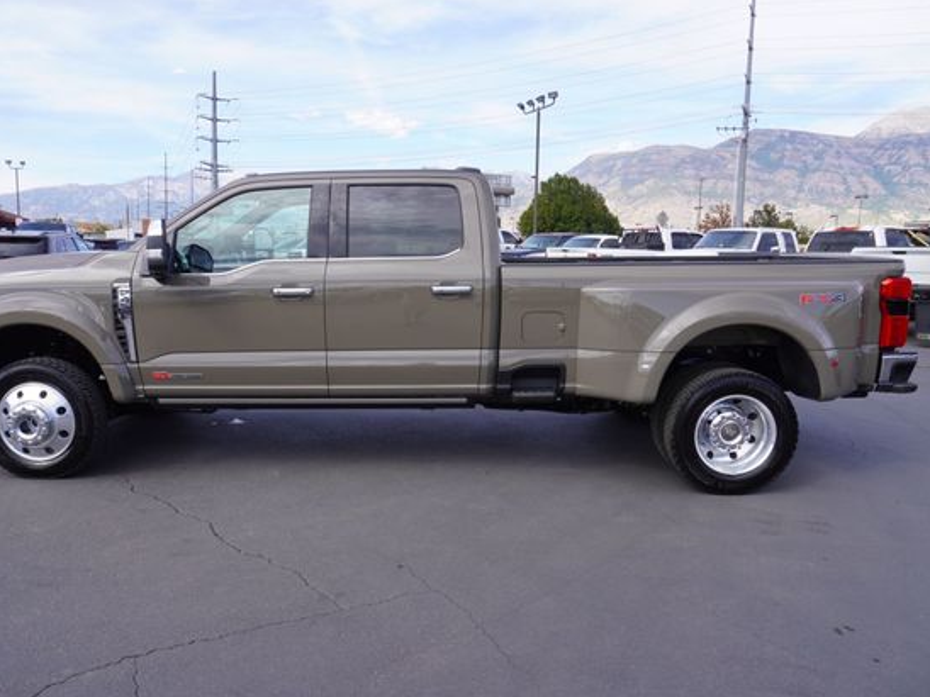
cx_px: 417
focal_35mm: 27
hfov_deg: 65.2
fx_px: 725
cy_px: 356
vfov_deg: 51.4
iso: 100
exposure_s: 1/125
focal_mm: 16
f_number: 8
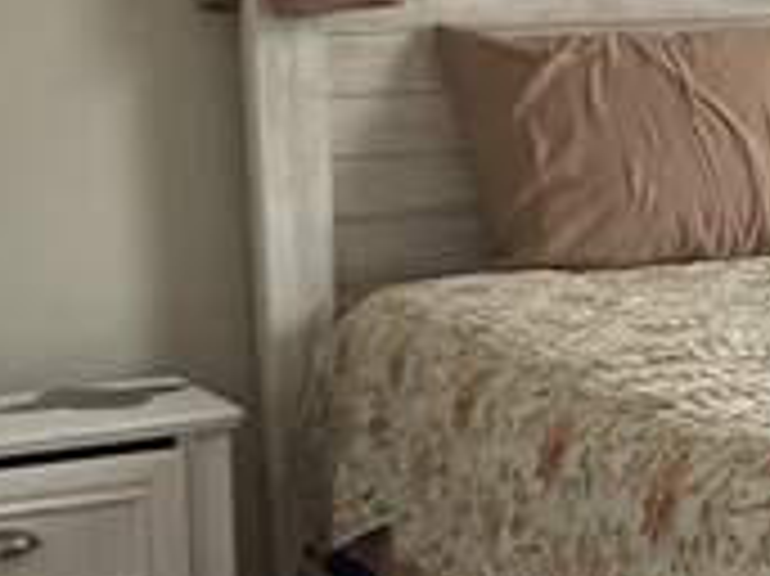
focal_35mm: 113
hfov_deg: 15.6
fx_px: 2512
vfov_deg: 13.0
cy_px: 40
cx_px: 1259
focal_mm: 3
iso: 80
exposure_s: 1/60
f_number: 1.8
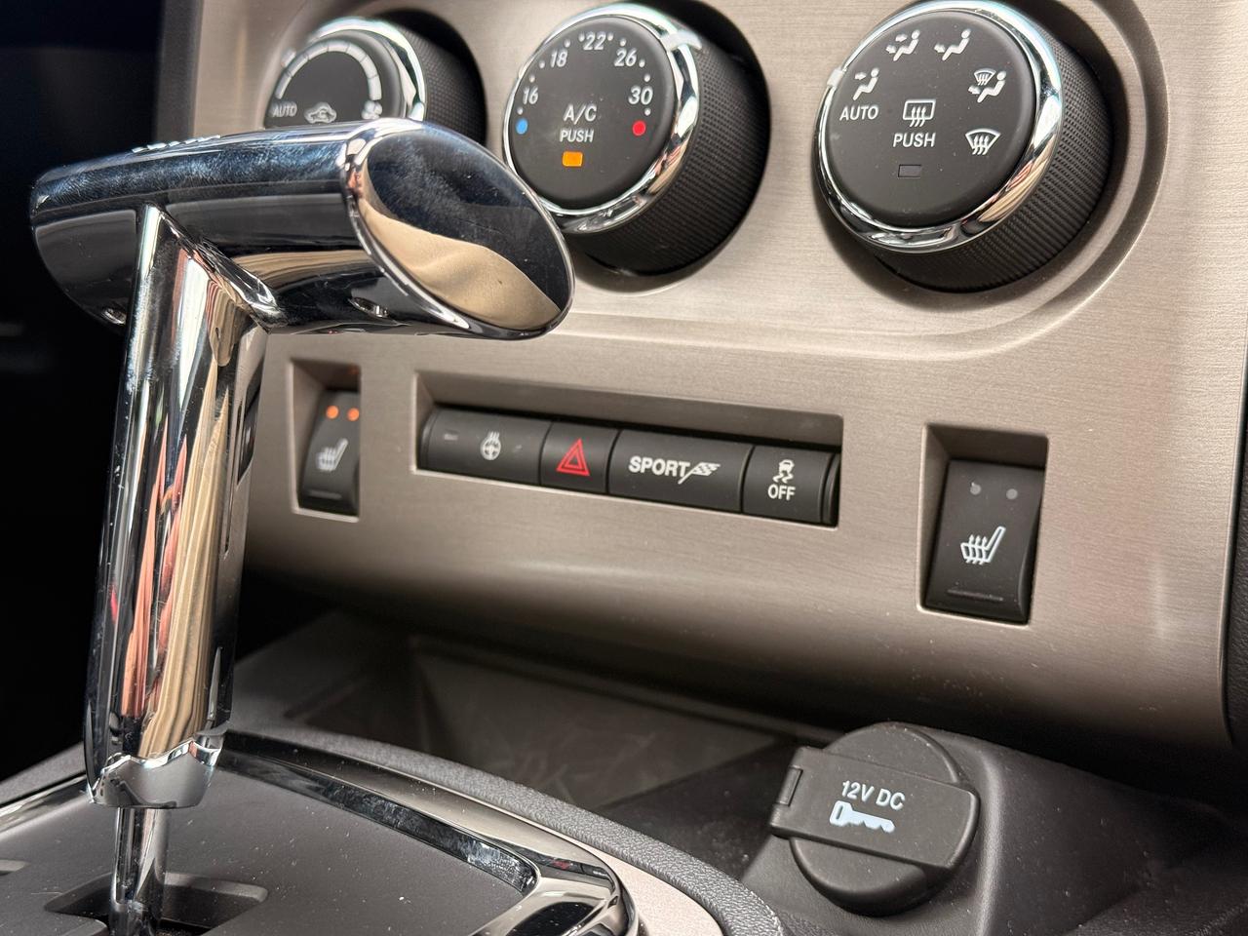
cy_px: 468
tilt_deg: -12.3
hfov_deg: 39.7
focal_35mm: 48
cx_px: 624
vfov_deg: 30.3
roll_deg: +0.5
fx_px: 1731
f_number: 1.78
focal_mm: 6.76
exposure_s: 1/77
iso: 100
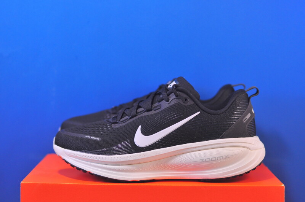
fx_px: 635
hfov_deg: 27.0
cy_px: 101
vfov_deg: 18.1
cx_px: 152
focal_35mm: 75
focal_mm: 50
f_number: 2.5
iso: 250
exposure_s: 1/320
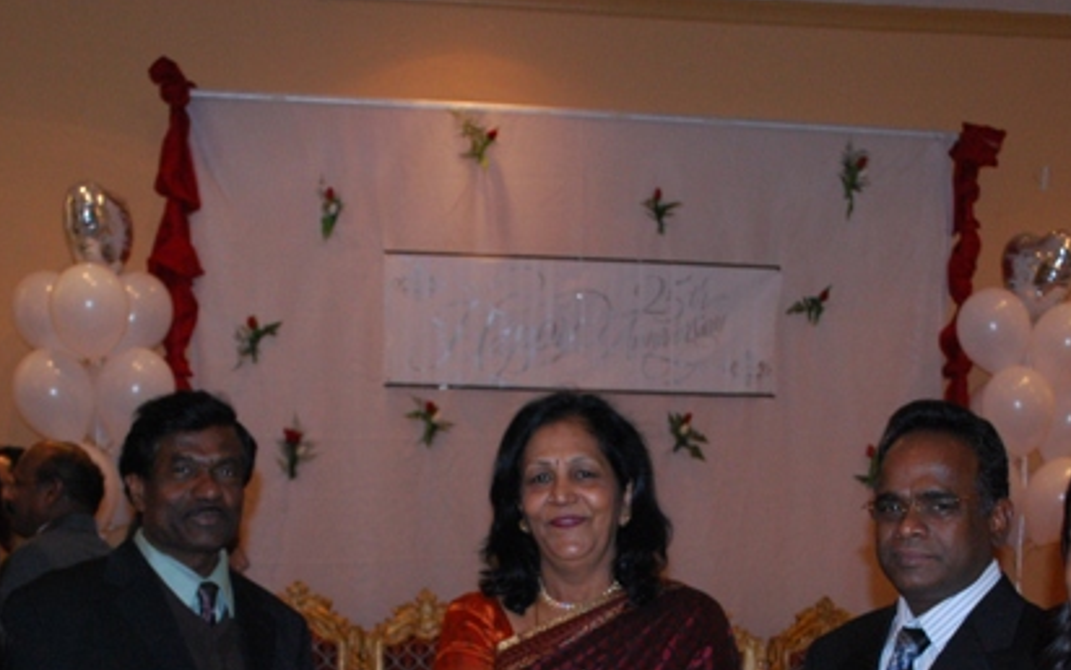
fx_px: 1781
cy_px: 644
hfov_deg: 33.5
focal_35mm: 61
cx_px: 550
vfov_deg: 20.7
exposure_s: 1/60
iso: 800
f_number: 5
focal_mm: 22
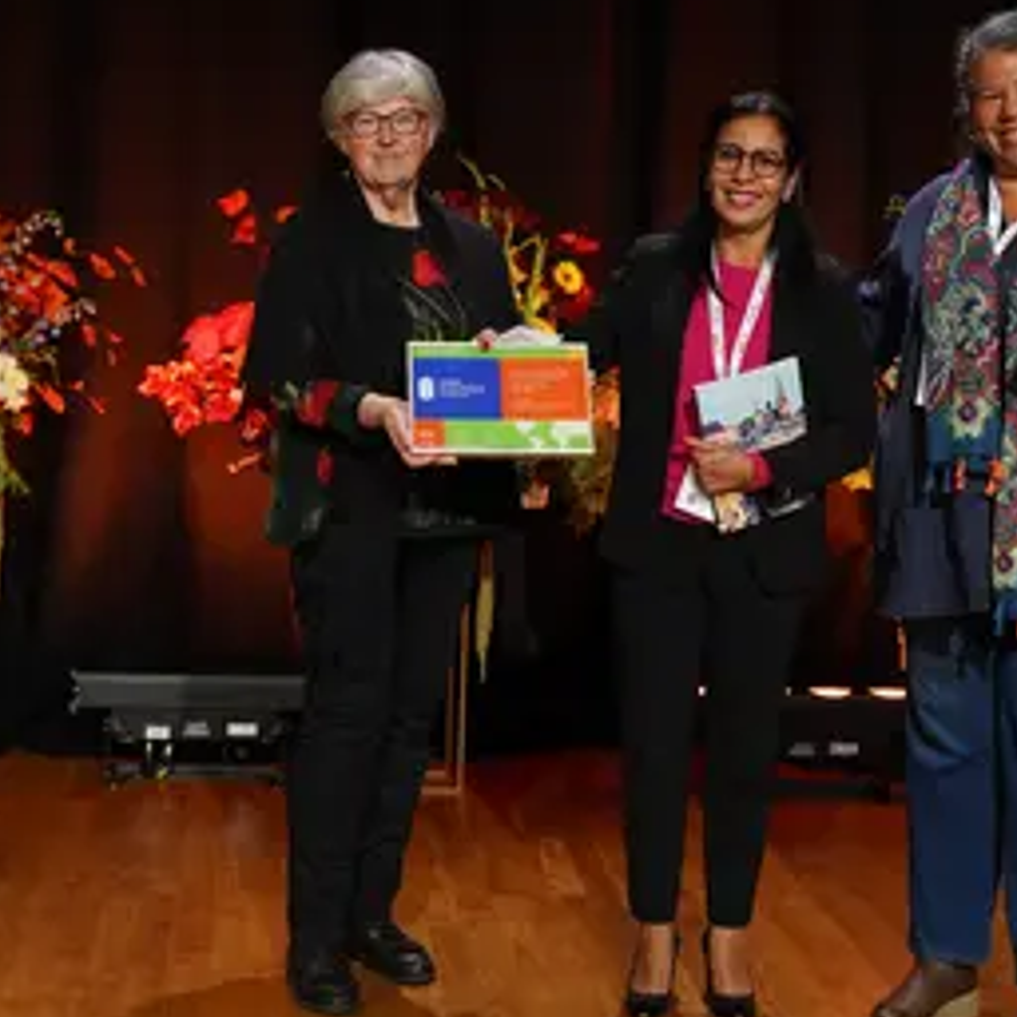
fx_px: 2493
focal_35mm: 75
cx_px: 493
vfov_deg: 23.1
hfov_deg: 23.1
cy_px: 508
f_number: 4.5
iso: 1600
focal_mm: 47
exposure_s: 1/125
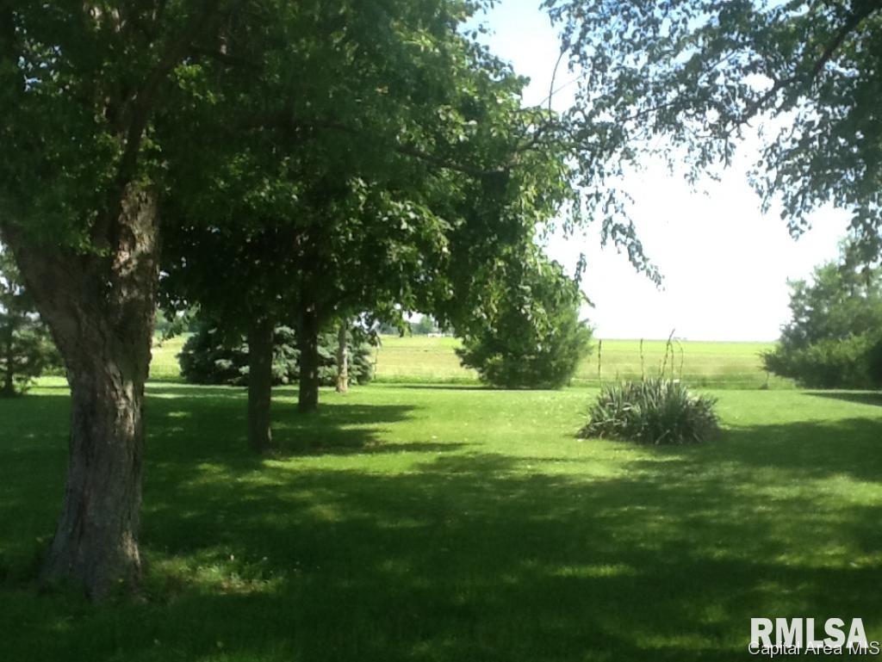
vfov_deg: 32.9
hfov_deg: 42.9
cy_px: 331
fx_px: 1122
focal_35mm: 44
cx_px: 441
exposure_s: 1/399
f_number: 2.4
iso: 40
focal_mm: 2.03
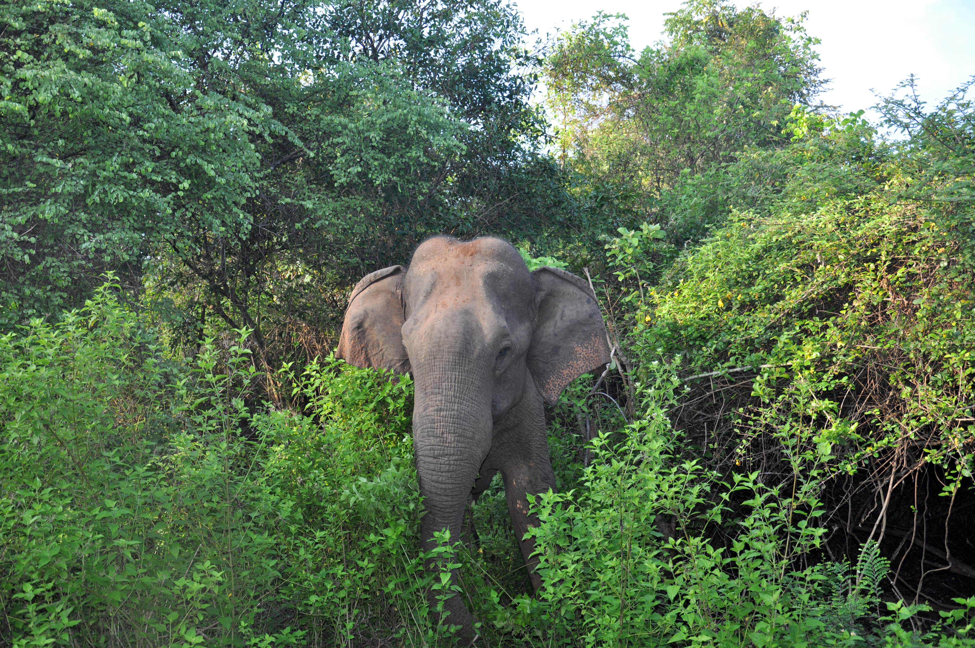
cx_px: 488
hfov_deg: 41.2
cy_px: 324
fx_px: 1298
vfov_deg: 28.0
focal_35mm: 48
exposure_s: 1/125
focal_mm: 32
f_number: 4.2
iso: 200
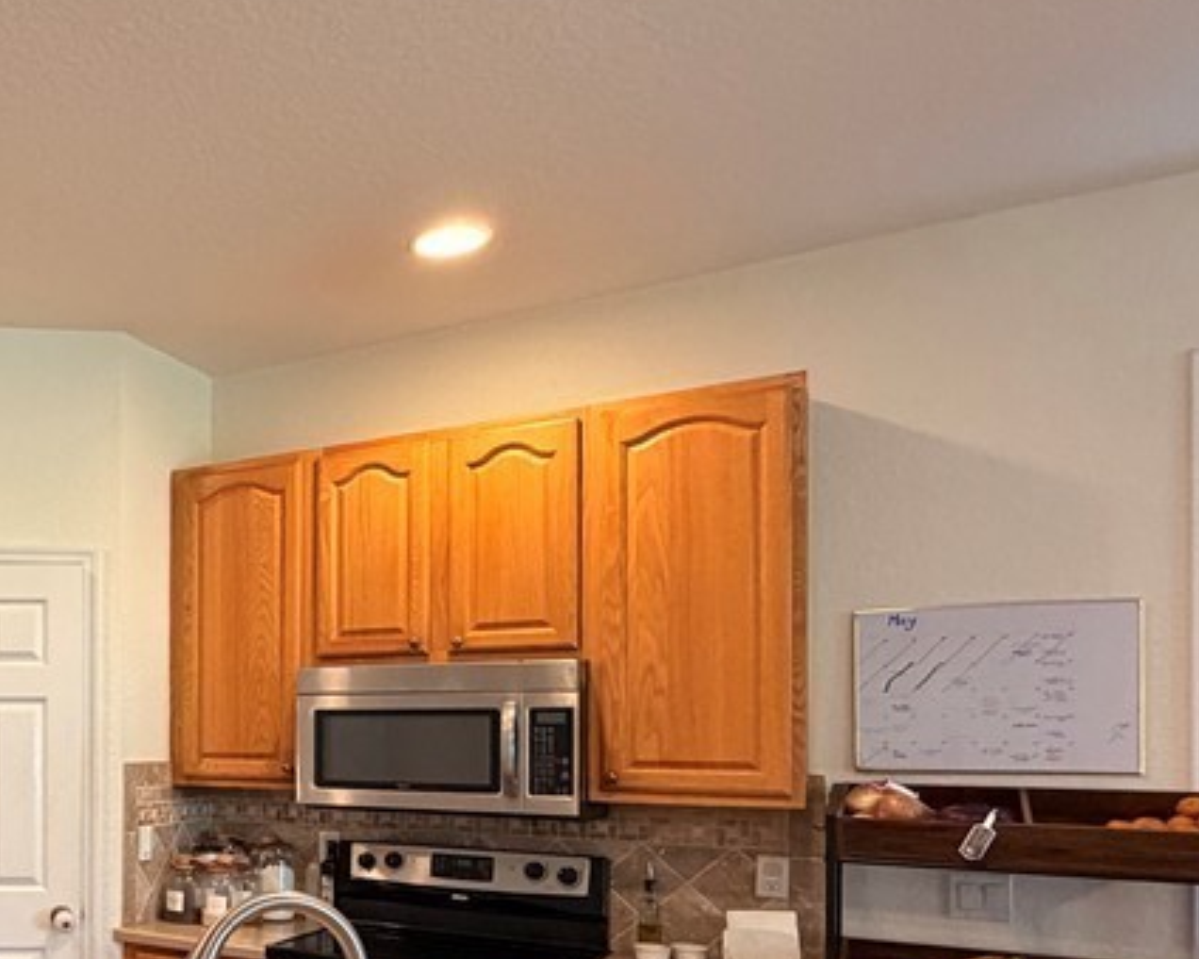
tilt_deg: -0.5
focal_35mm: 33
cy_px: 727
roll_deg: -0.2
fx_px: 1171
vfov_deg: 43.0
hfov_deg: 43.1
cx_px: -99
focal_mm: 2.22
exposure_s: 1/60
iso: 400
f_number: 2.2
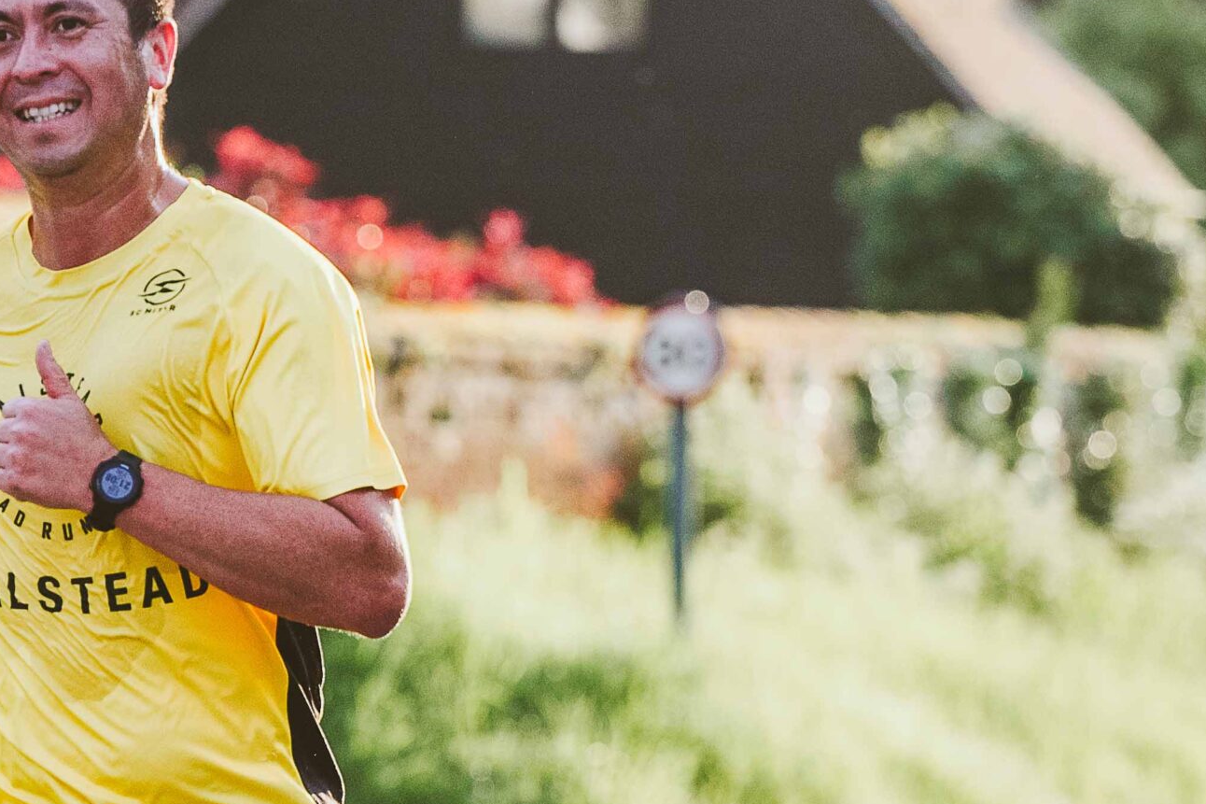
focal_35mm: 327
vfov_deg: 4.2
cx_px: 55
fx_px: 10952
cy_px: 509
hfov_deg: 6.3
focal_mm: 110
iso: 500
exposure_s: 1/2000
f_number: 3.5
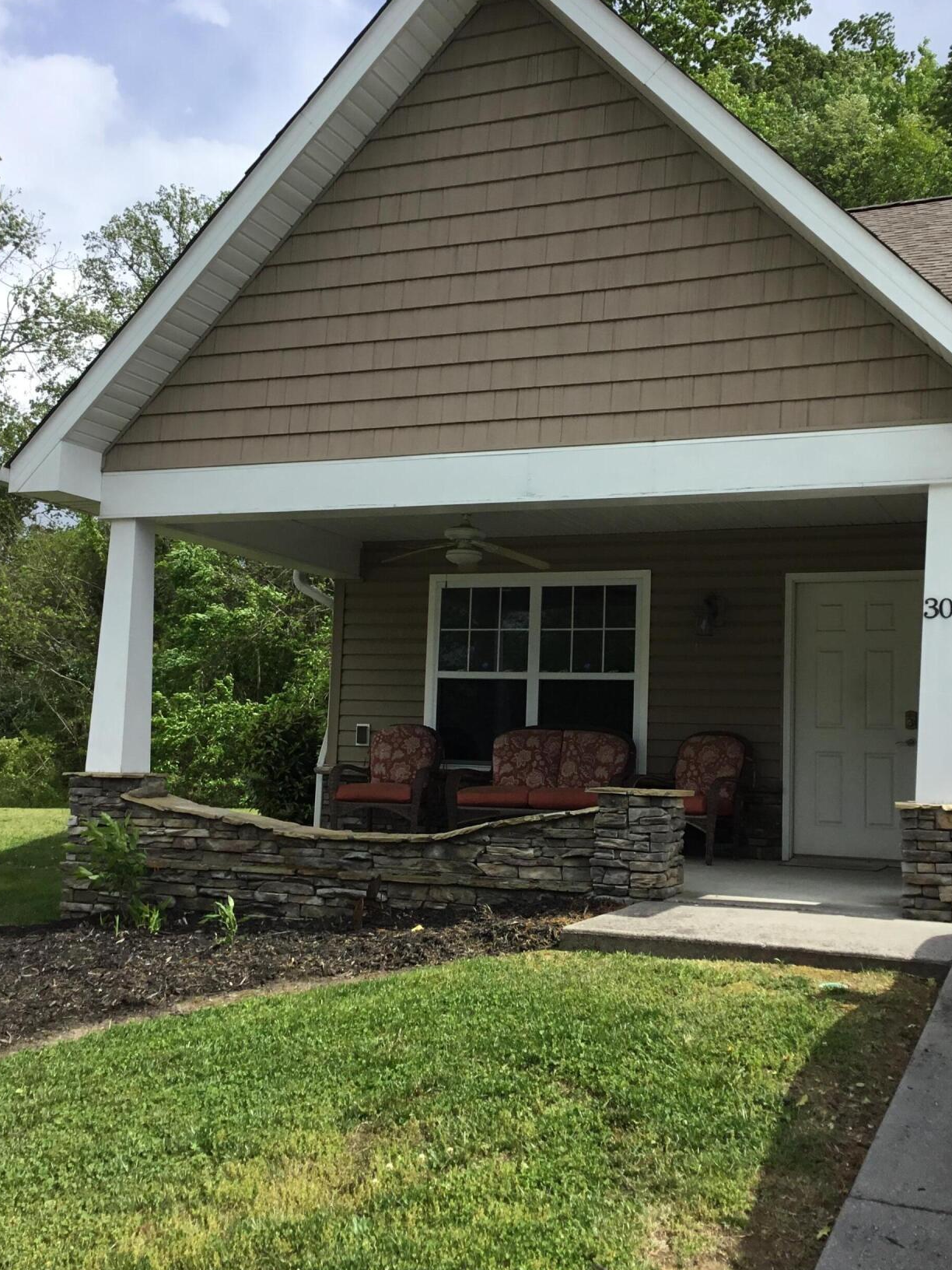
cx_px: 551
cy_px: 623
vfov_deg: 49.0
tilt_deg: +4.7
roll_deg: -0.9
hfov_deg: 37.6
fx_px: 1393
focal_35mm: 38
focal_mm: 3.3
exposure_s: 1/1217
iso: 25
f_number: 2.4
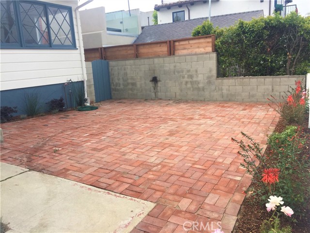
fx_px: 260
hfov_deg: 61.7
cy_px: 116
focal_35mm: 29
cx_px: 155
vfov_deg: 48.2
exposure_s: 1/775
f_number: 2.2
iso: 32
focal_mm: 4.15
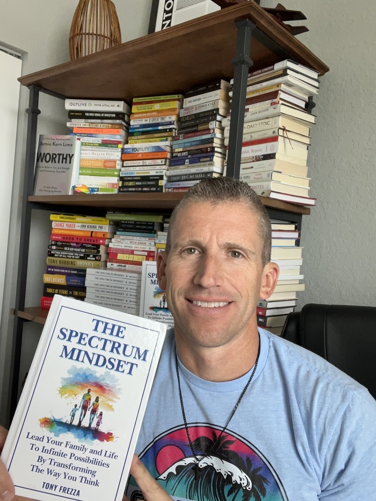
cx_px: 188
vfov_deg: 60.0
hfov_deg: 46.8
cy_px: 250
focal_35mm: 30
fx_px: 434
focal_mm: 2.71
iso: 125
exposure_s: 1/60
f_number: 2.2
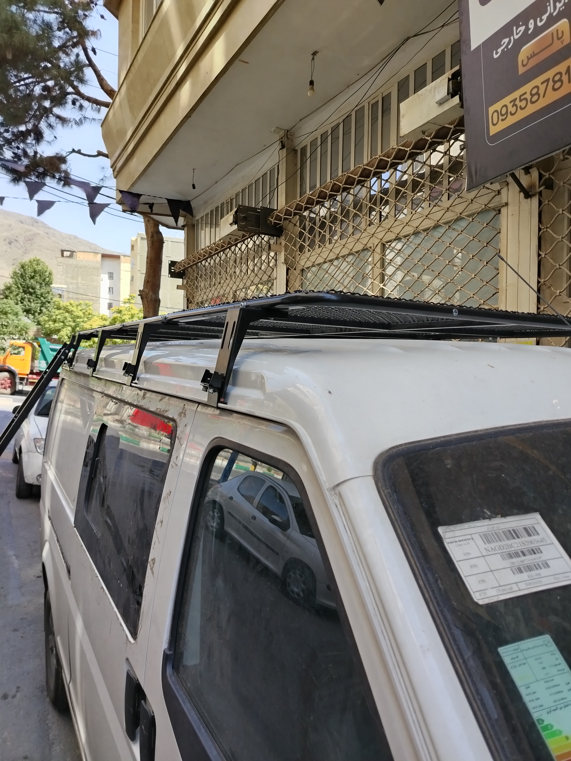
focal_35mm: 24
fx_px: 528
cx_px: 286
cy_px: 380
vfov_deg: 71.6
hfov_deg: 56.8
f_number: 1.75
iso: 713
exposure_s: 1/900
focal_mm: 5.25
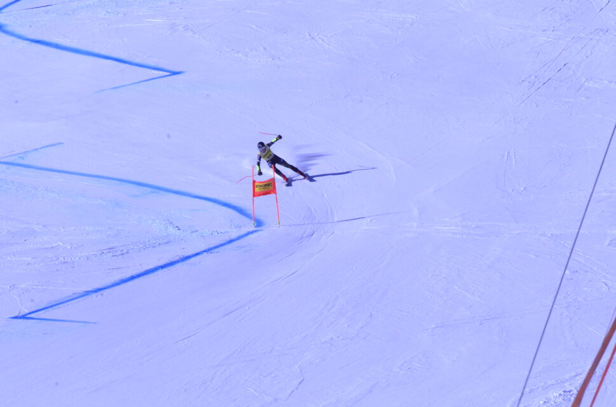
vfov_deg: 1.8
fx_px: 12802
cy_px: 204
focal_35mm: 750
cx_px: 308
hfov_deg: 2.8
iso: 3200
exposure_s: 1/3000
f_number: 19
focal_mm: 500
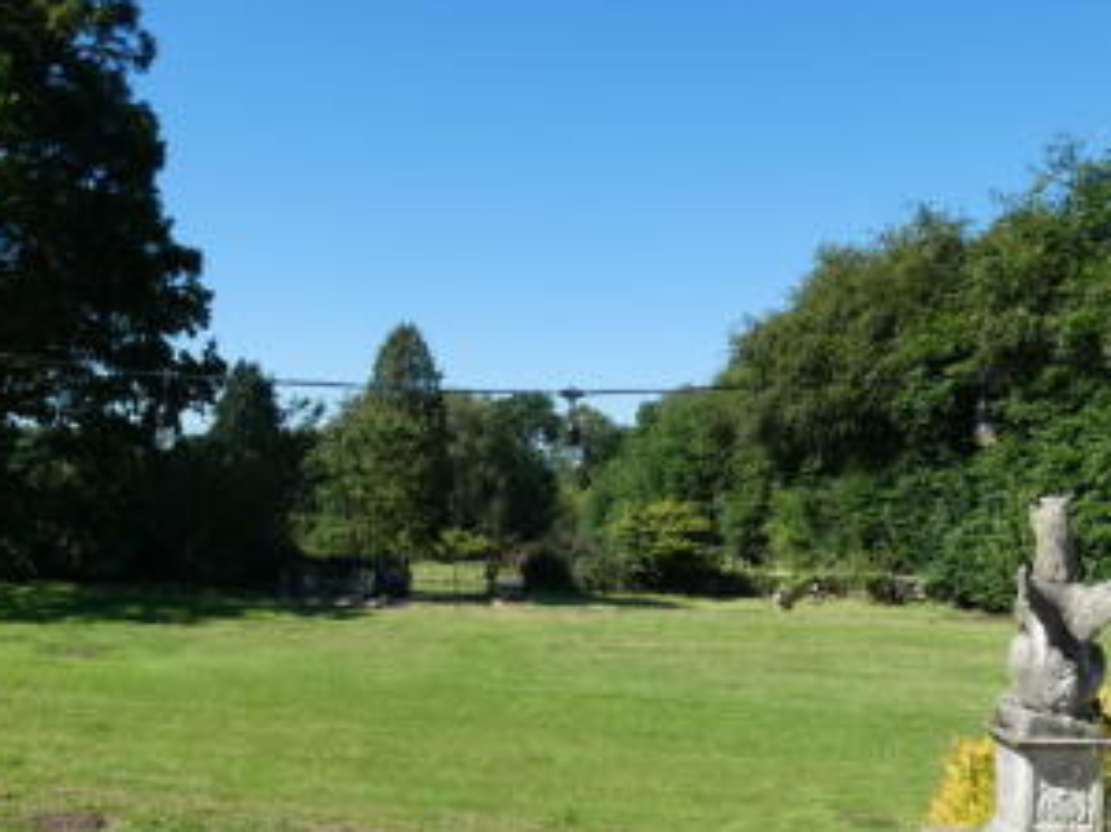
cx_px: 437
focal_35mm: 39
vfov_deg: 36.7
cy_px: 500
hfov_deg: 47.6
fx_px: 1251
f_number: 3.2
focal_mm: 3.6
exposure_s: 1/800
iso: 80
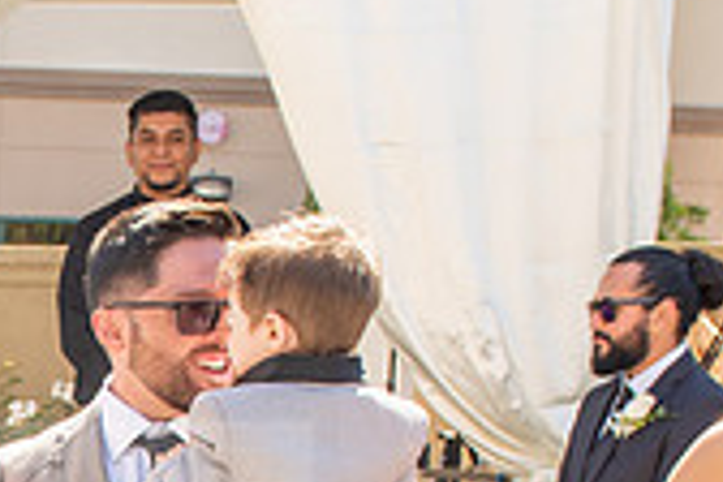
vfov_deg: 10.6
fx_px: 2490
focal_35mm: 124
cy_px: 784
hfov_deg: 15.5
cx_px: -274
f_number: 5.6
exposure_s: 1/200
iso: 100
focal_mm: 24
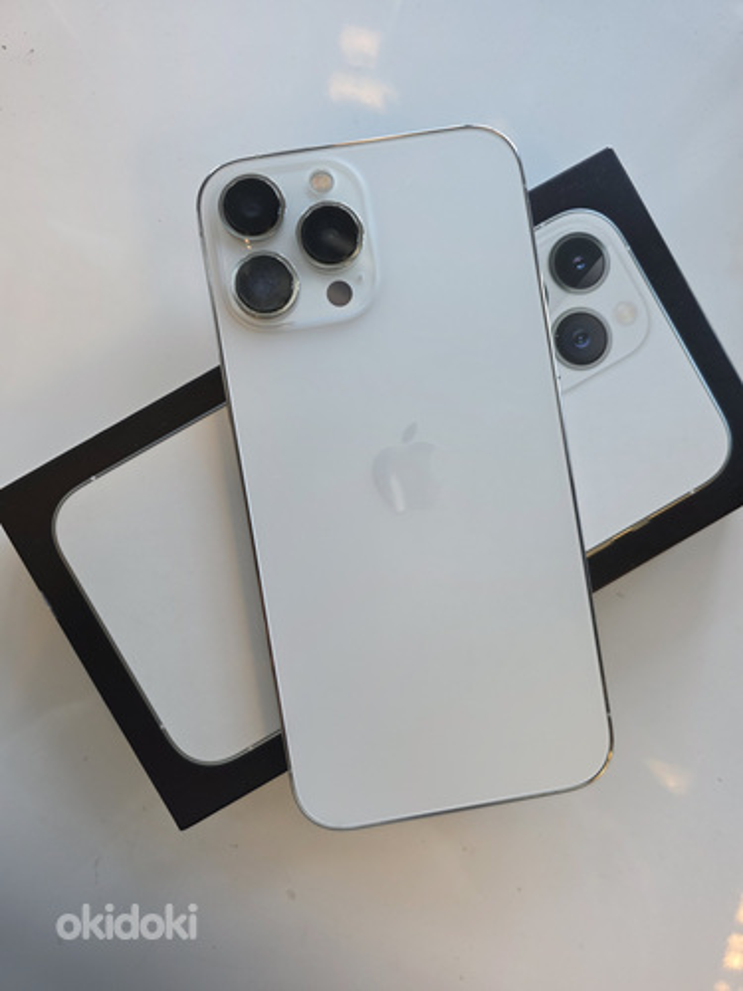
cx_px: 372
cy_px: 496
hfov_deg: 58.9
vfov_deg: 73.9
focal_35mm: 23
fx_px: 658
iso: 100
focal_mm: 6.3
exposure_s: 1/100
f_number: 1.7
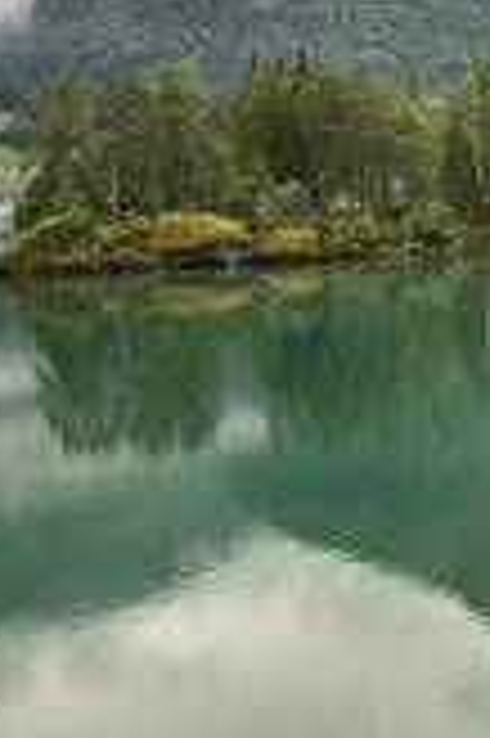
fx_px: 1432
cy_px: 148
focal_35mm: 70
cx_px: 755
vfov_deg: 28.3
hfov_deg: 17.3
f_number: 1.8
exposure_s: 1/120
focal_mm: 5.4
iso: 200
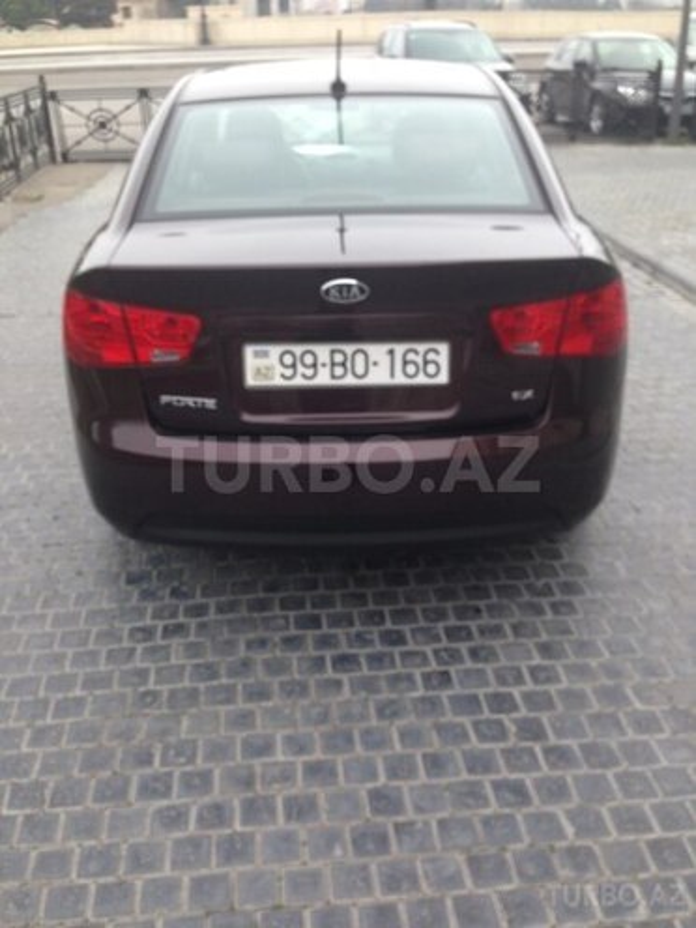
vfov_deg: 55.4
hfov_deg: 42.9
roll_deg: -0.3
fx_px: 885
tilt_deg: -30.3
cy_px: 464
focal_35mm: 33
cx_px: 348
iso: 50
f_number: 2.4
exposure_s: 1/293
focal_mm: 4.12
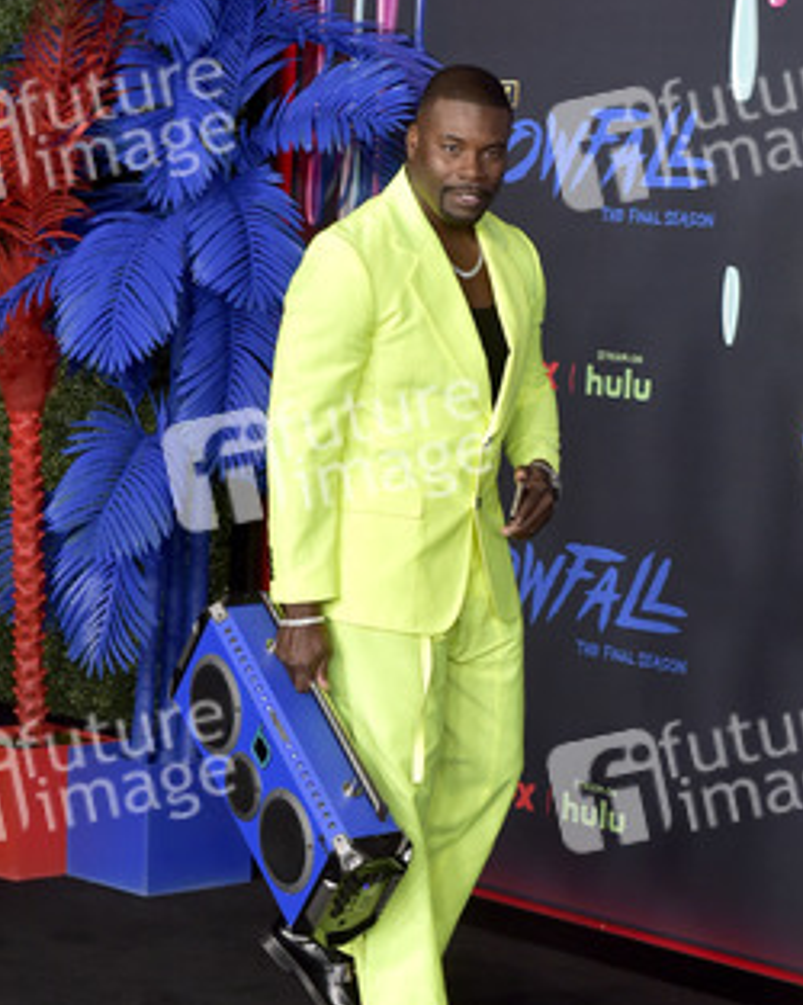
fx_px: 2498
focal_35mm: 84
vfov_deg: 22.7
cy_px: 616
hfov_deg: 18.3
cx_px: 422
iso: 2000
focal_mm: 70
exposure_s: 1/250
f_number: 6.3
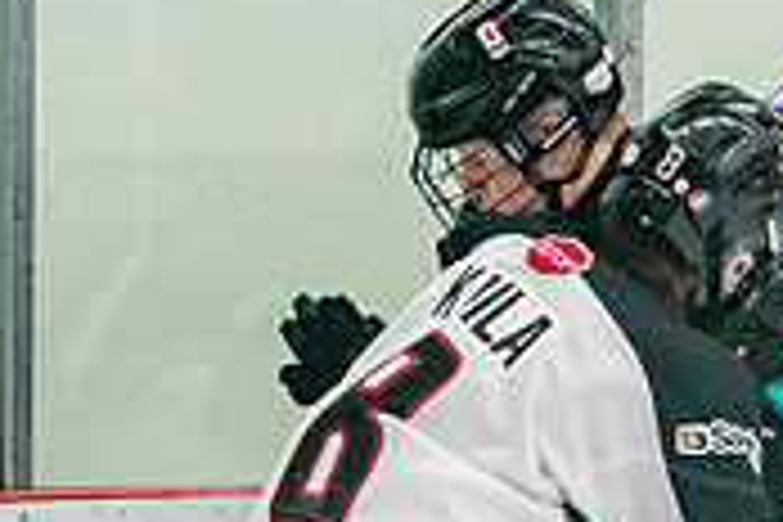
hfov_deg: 5.4
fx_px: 8308
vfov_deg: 3.6
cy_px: 737
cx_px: 580
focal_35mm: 382
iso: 3200
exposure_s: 1/1250
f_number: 2.8
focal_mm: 81
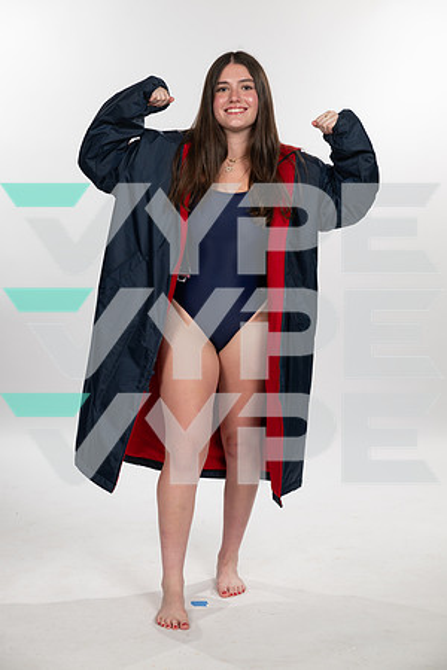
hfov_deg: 19.5
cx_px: 224
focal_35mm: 70
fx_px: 1304
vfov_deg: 28.8
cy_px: 335
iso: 200
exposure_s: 1/250
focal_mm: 70
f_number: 5.6
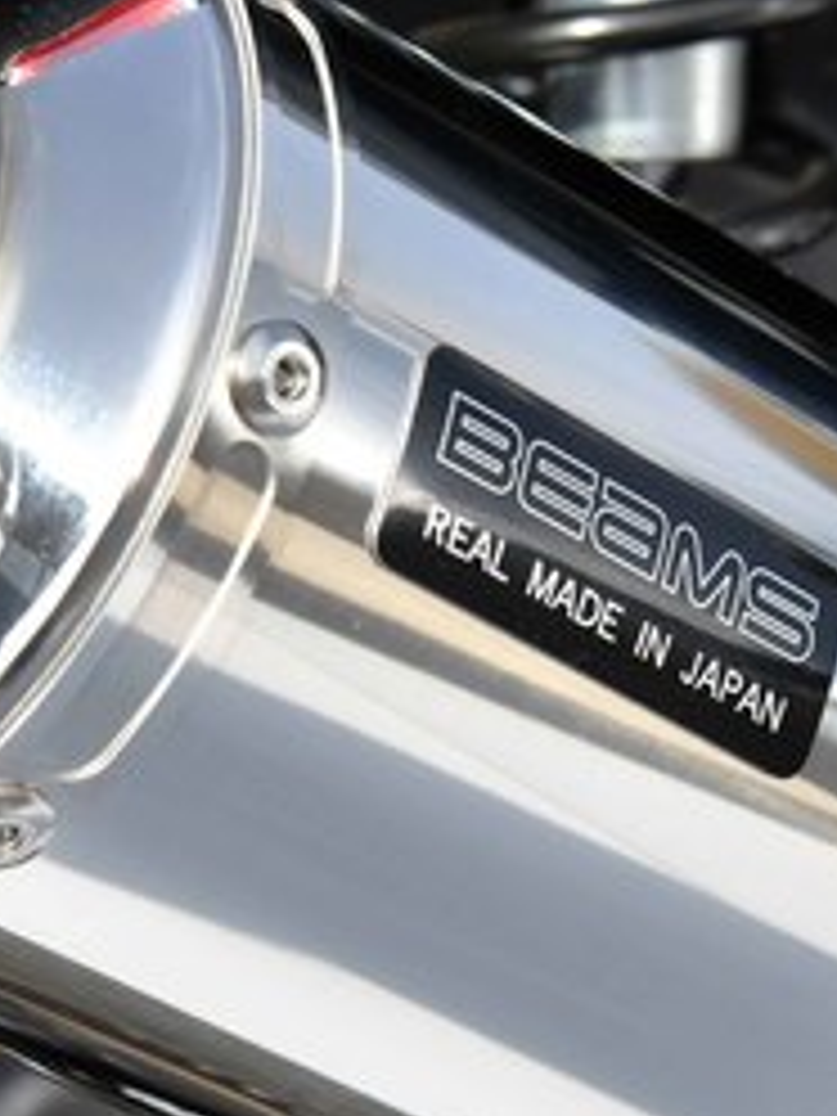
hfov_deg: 7.7
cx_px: 720
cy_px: 902
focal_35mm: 192
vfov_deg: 10.3
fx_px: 6190
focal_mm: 62
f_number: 11
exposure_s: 1/500
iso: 400
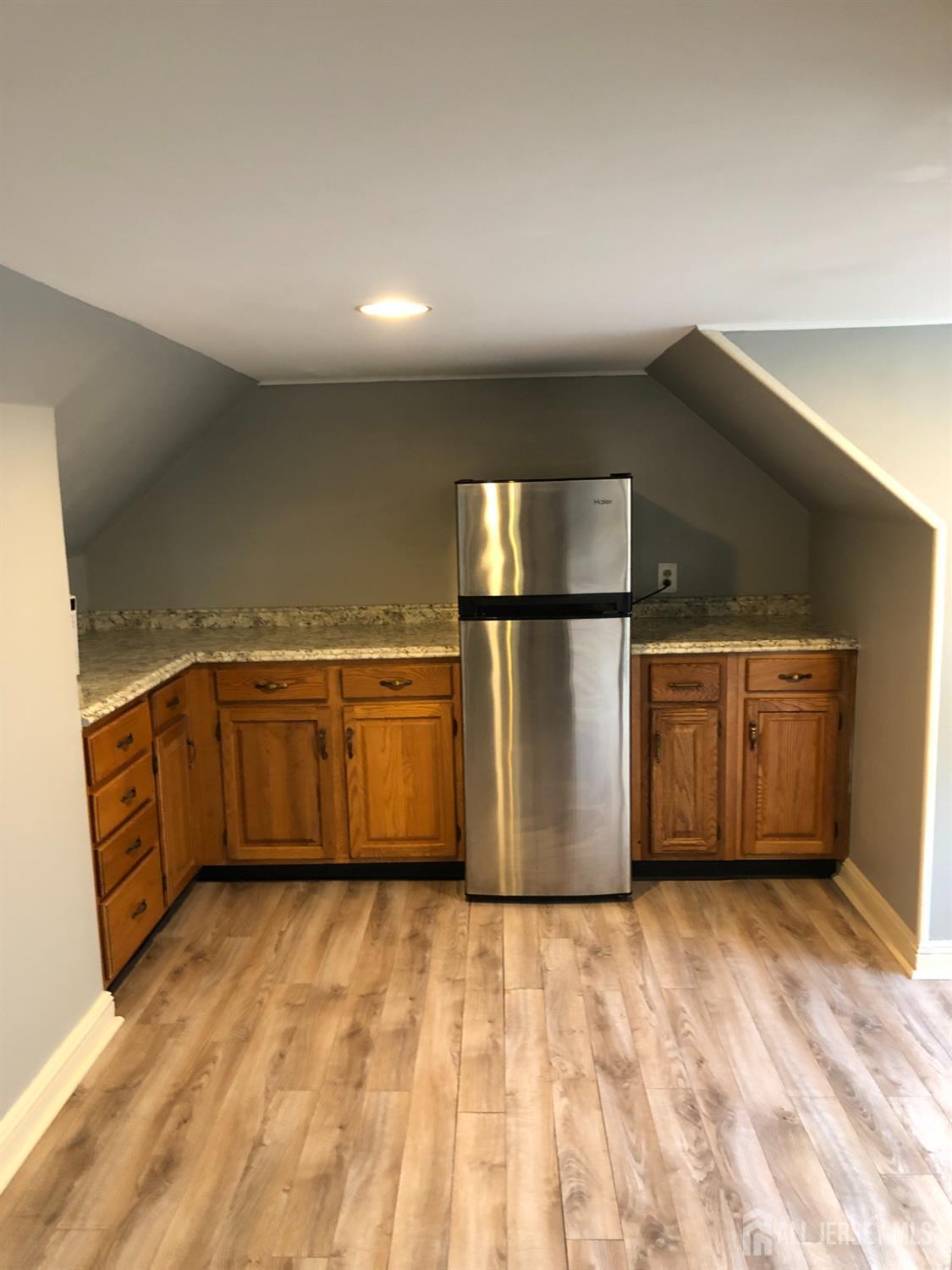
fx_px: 1027
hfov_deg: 49.7
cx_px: 476
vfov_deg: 63.4
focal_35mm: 28
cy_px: 635
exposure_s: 1/15
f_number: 1.8
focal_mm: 3.99
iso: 50
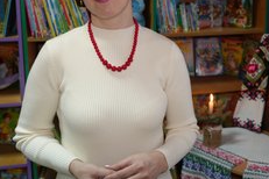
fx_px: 336
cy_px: 40
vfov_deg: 29.3
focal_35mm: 45
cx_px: 177
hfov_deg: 43.1
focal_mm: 26
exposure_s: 1/160
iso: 3200
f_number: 4
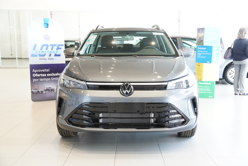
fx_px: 320
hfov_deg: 42.3
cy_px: 83
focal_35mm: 46
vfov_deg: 29.0
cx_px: 124
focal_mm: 31
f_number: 2.8
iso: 320
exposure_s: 1/50
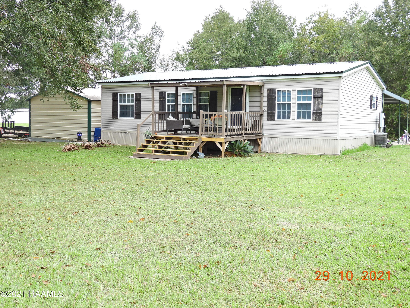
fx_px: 474
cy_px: 154
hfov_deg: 46.8
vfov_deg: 36.0
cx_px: 205
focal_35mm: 40
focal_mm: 7.1
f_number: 3.2
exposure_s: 1/40
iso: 100
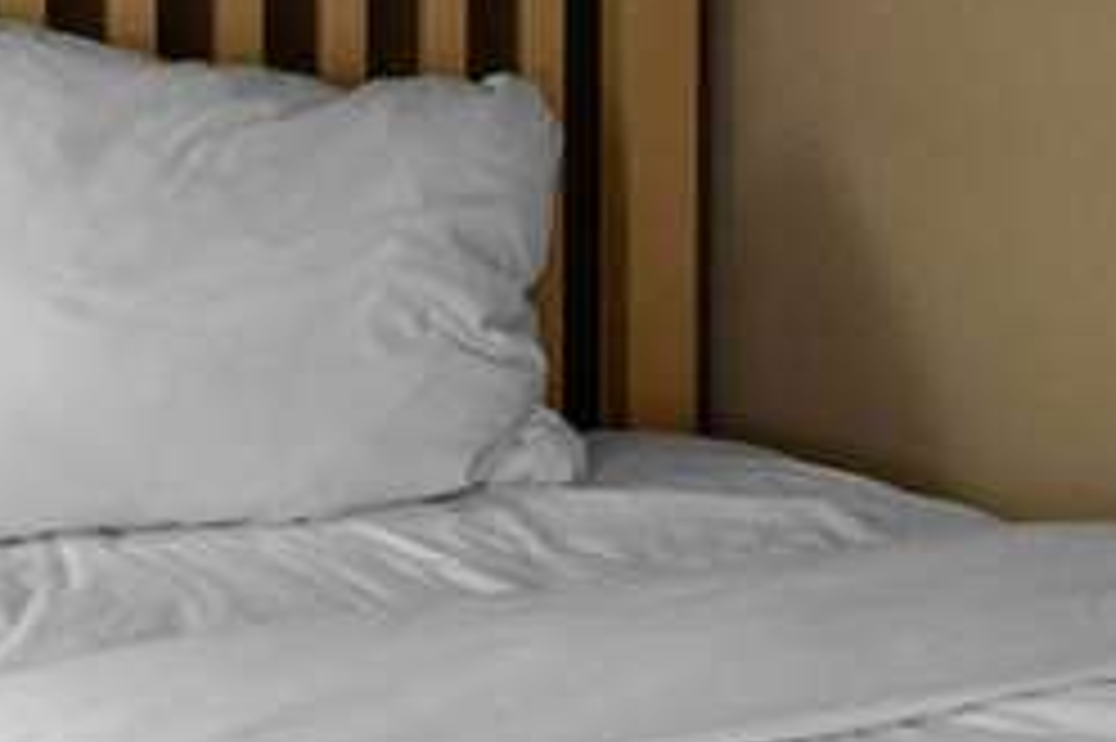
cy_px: -220
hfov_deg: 18.8
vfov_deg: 12.2
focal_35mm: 109
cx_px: 594
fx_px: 3377
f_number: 8
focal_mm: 12
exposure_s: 2
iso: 100
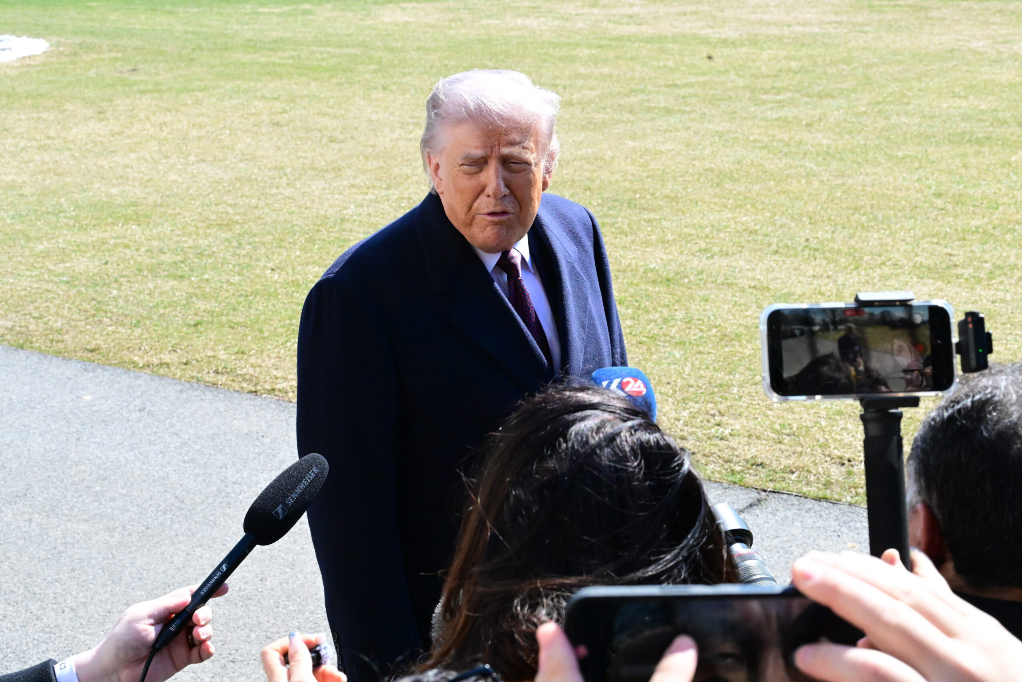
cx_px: 511
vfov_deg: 19.5
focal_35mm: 70
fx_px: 1987
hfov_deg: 28.8
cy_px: 341
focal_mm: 70
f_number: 13
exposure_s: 1/2500
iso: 8000
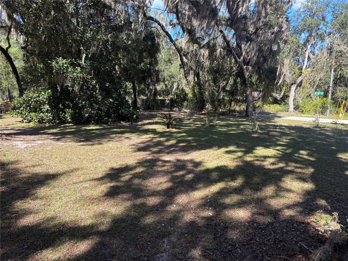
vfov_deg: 53.1
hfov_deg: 67.3
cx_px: 174
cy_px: 130
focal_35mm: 26
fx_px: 261
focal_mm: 5.96
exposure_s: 1/662
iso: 50
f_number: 1.6
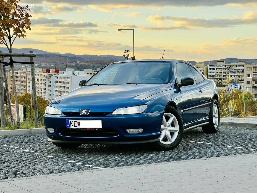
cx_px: 128
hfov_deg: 25.3
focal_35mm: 77
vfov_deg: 19.1
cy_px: 96
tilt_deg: -2.2
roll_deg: -1.5
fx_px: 572
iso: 32
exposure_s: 1/160
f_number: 2.8
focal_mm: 9
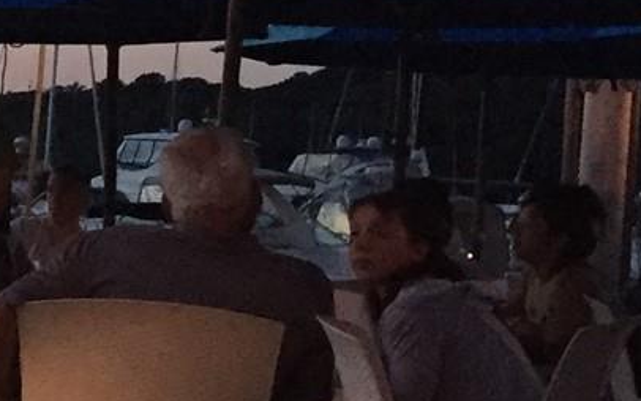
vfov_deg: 8.5
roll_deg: -3.0
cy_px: 256
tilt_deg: -2.8
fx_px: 2708
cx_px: -881
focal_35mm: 155
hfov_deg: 11.3
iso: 160
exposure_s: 1/30
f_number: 2.2
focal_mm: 4.15
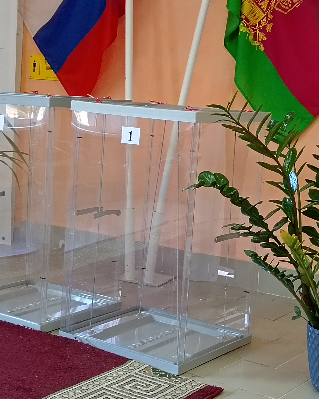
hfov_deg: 21.5
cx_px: 128
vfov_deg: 26.8
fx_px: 838
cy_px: 200
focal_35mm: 71
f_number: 1.9
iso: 704
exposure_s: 1/33.3
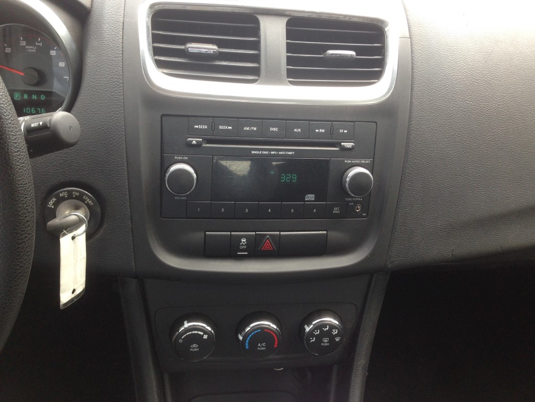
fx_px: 510
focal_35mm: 33
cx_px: 268
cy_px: 201
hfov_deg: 55.4
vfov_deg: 42.9
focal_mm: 4.12
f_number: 2.4
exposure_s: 1/120
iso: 80
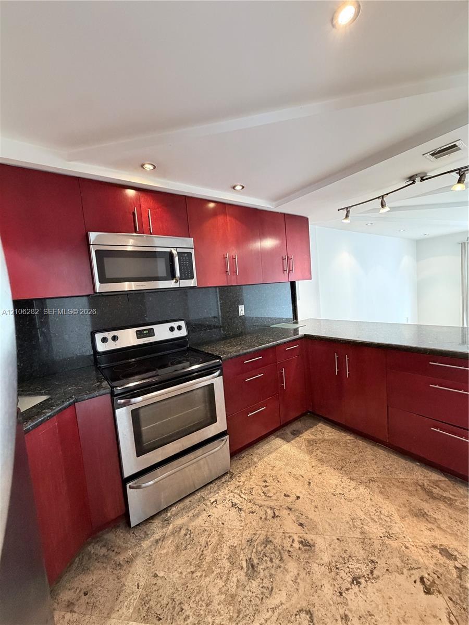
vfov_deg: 102.1
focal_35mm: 14
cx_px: 234
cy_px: 312
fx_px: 253
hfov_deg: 85.7
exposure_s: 1/60
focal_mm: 2.22
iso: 500
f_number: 2.2
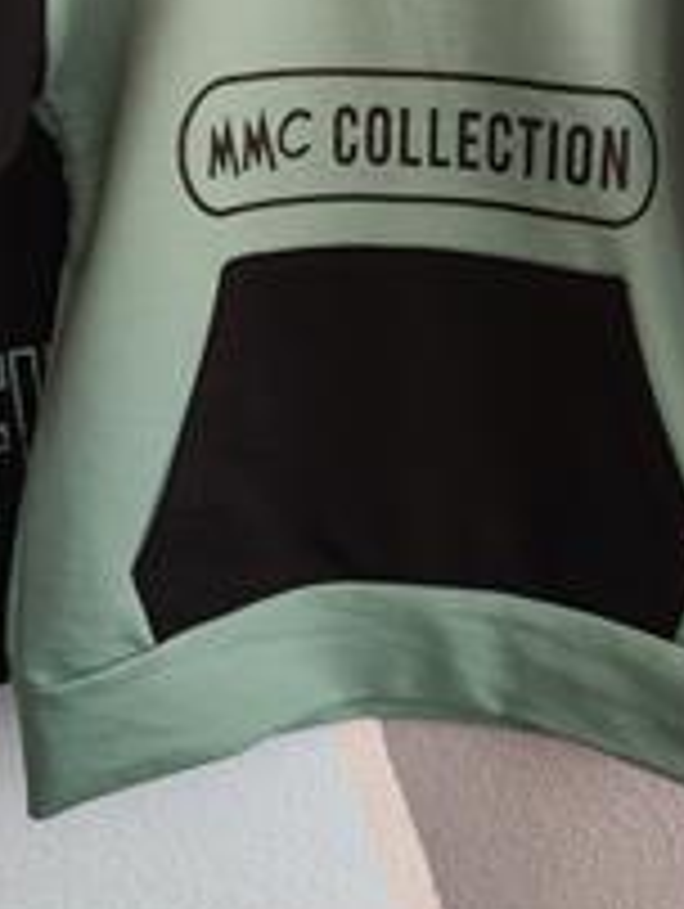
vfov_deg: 35.6
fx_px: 1288
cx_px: 364
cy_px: 29
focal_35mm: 49
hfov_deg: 29.7
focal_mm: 5.59
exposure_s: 1/93.3
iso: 400
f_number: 1.88
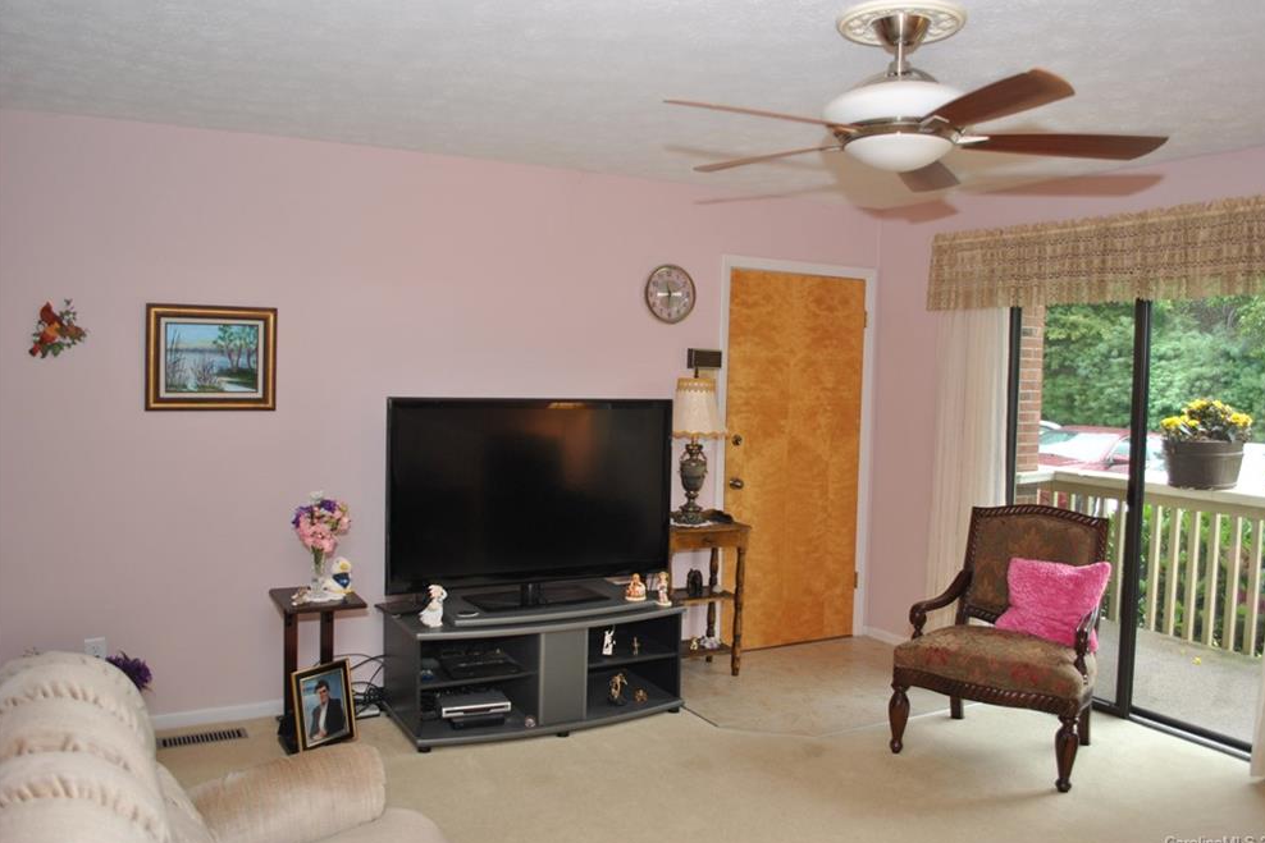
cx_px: 648
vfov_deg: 46.4
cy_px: 417
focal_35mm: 28
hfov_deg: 65.5
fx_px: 984
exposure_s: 1/60
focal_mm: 18
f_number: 4
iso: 200
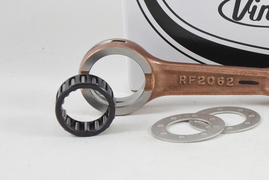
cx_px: 274
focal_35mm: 101
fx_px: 755
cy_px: 52
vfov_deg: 13.5
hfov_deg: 19.6
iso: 500
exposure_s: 1/125
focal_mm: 18.4
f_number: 4.5
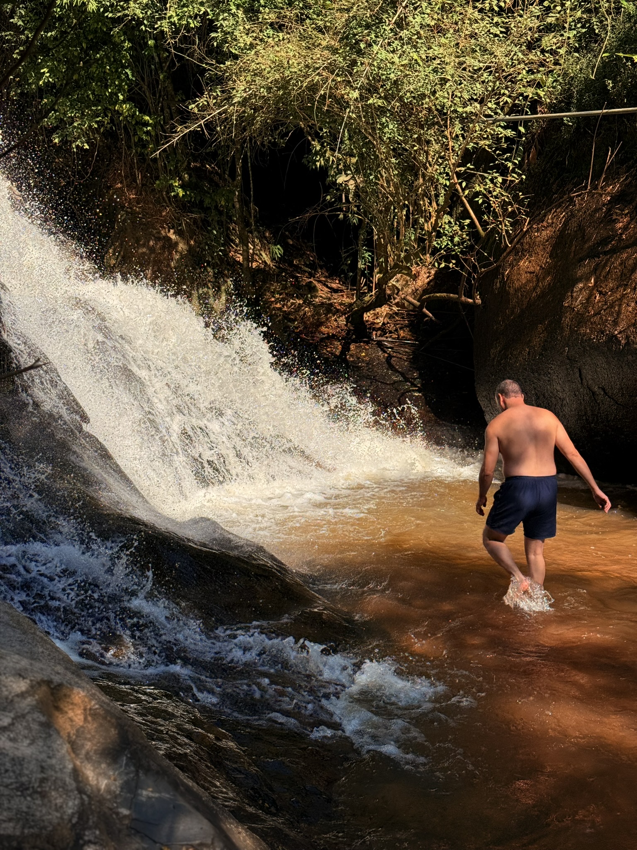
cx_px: 318
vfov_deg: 39.7
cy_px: 425
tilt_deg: -6.2
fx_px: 1178
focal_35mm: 48
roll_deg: -0.9
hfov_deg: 30.3
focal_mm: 6.76
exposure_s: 1/2667
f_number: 1.78
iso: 80
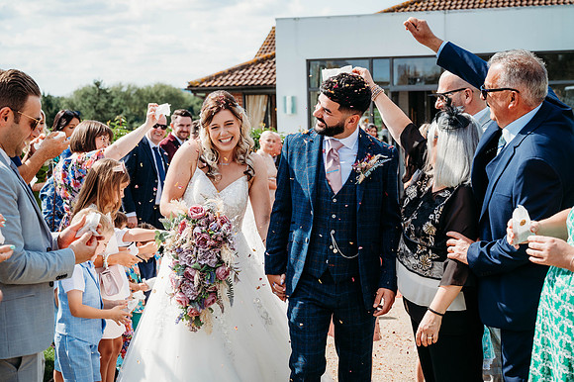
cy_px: 191
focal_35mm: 59
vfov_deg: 23.0
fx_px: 940
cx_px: 287
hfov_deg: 34.0
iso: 280
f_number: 5
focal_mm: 59
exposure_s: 1/800
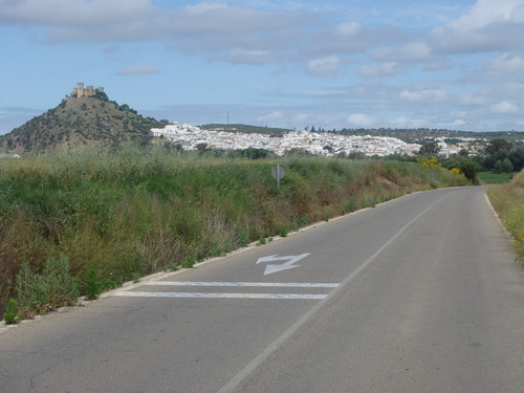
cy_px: 196
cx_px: 262
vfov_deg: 24.4
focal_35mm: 60
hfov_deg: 32.2
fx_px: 908
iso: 125
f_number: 5.3
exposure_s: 1/640
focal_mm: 10.7
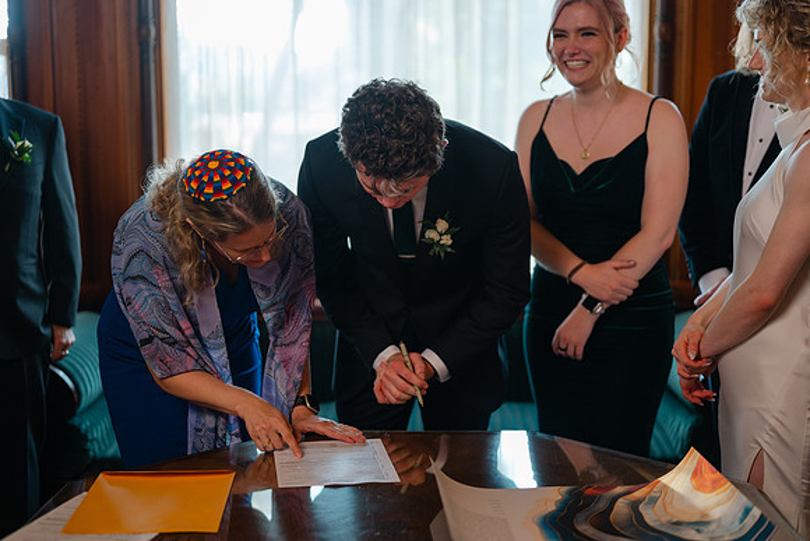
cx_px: 405
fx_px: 1125
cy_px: 270
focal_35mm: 50
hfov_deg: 39.6
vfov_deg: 27.0
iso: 160
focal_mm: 50
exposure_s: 1/125
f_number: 1.8
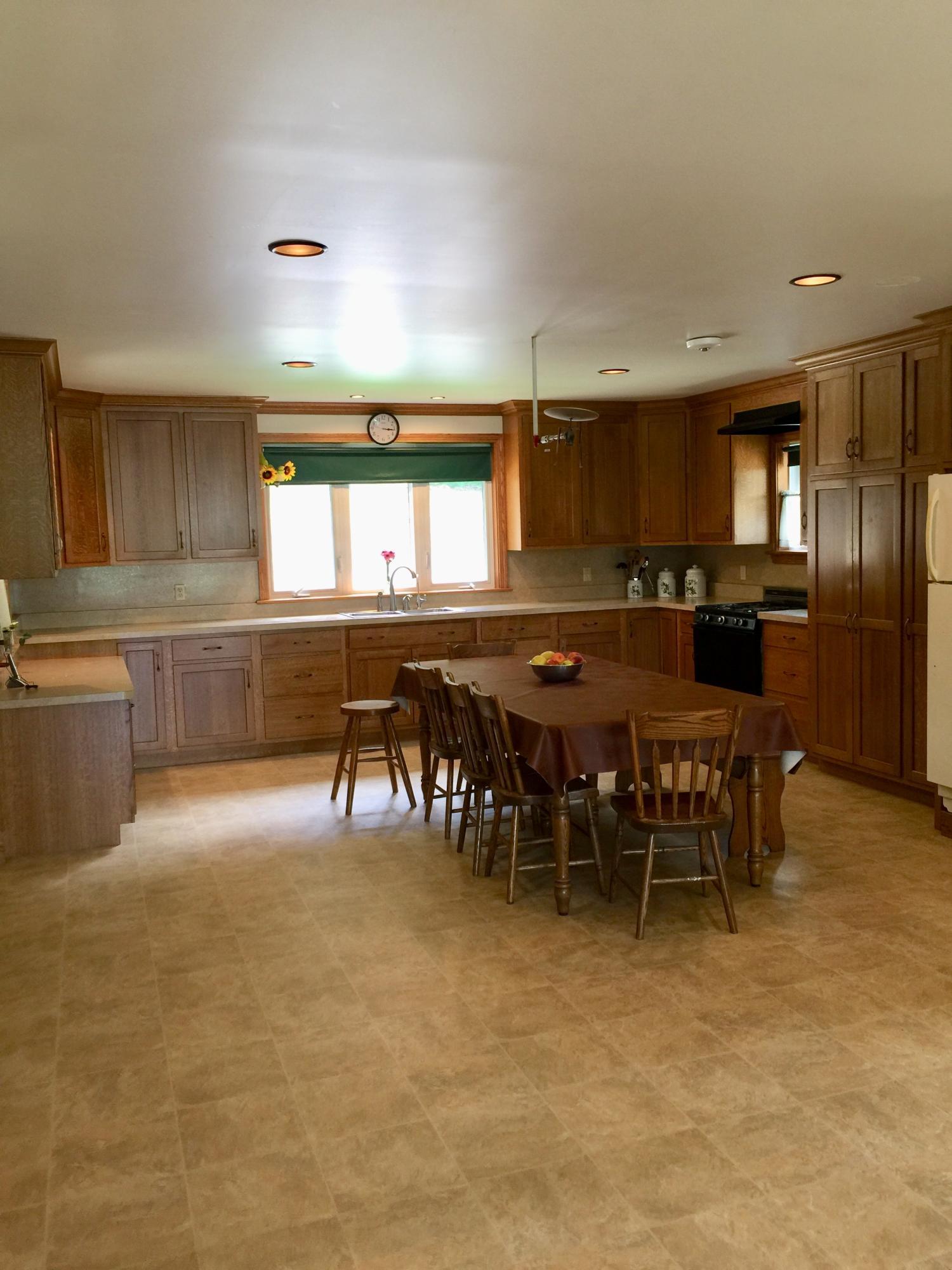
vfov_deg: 61.7
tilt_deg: -4.6
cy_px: 635
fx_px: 1063
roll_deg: +1.0
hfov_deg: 48.2
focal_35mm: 29
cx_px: 476
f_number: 2.2
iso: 32
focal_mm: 4.15
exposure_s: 1/15
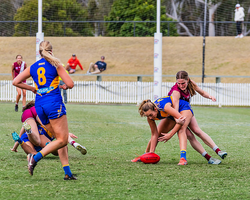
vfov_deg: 4.5
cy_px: 111
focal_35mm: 343
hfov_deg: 5.6
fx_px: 2534
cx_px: 181
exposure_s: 1/1600
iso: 800
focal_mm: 250
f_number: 8
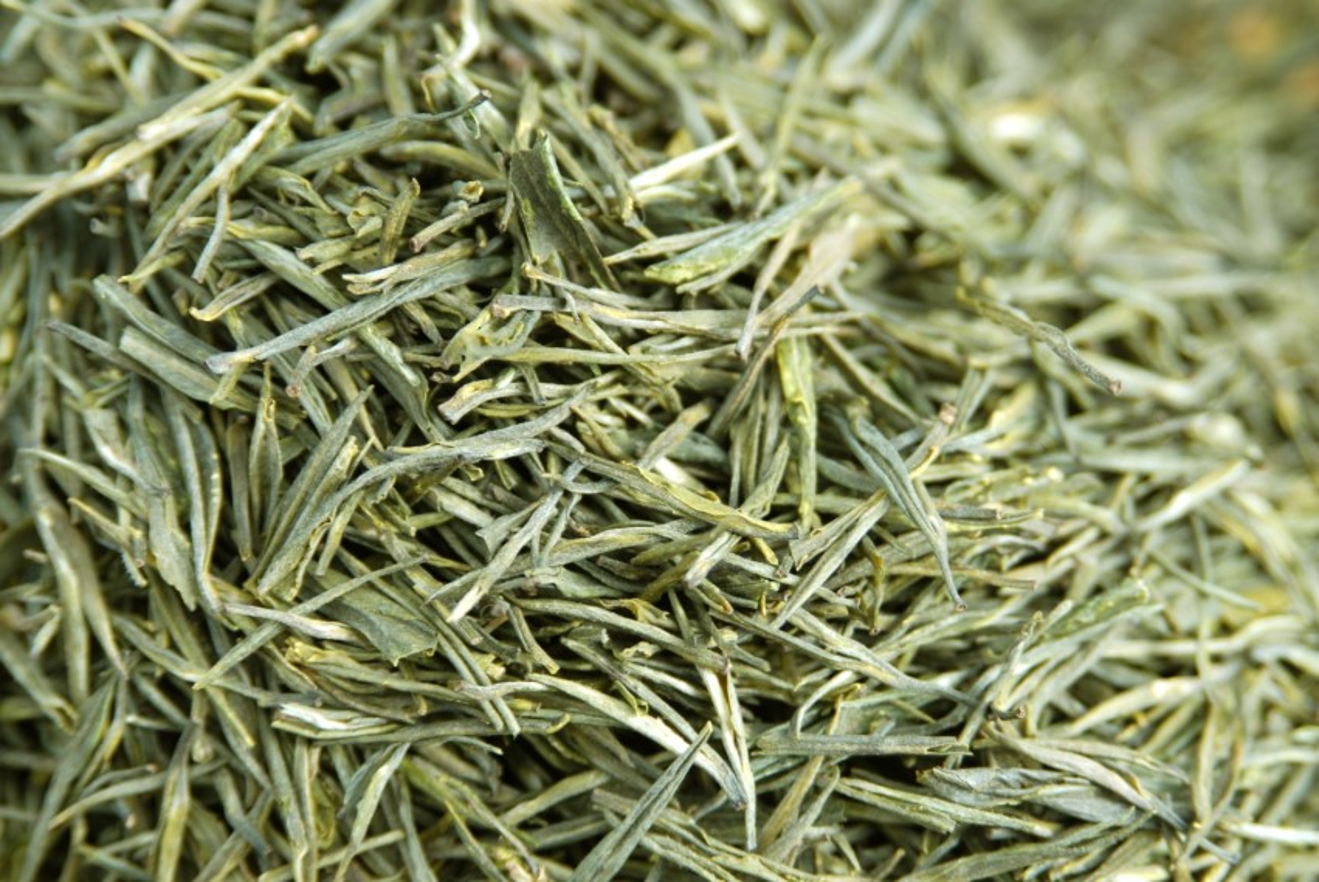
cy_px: 441
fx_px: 5390
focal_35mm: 147
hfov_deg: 14.0
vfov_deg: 9.4
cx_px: 660
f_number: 4.5
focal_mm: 98
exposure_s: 1/80
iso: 100
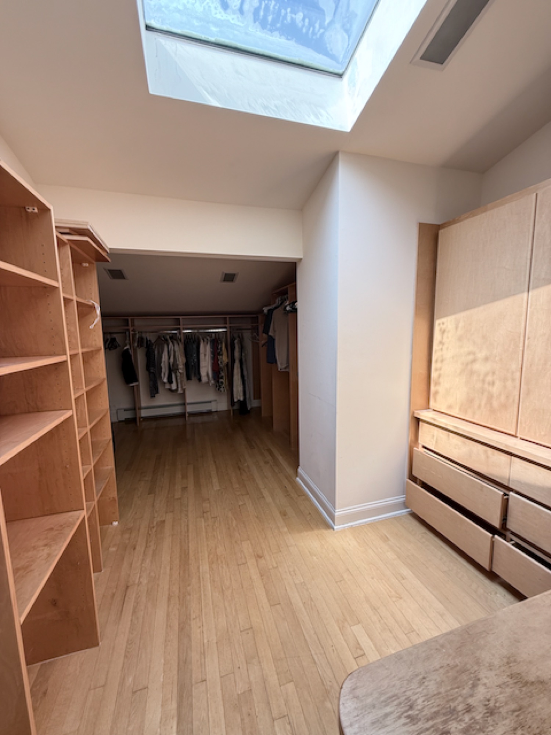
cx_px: 276
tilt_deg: -6.8
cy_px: 368
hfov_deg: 85.7
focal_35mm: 14
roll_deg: +0.4
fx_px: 297
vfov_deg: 102.1
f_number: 2.2
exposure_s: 1/99
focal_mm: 2.22
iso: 100
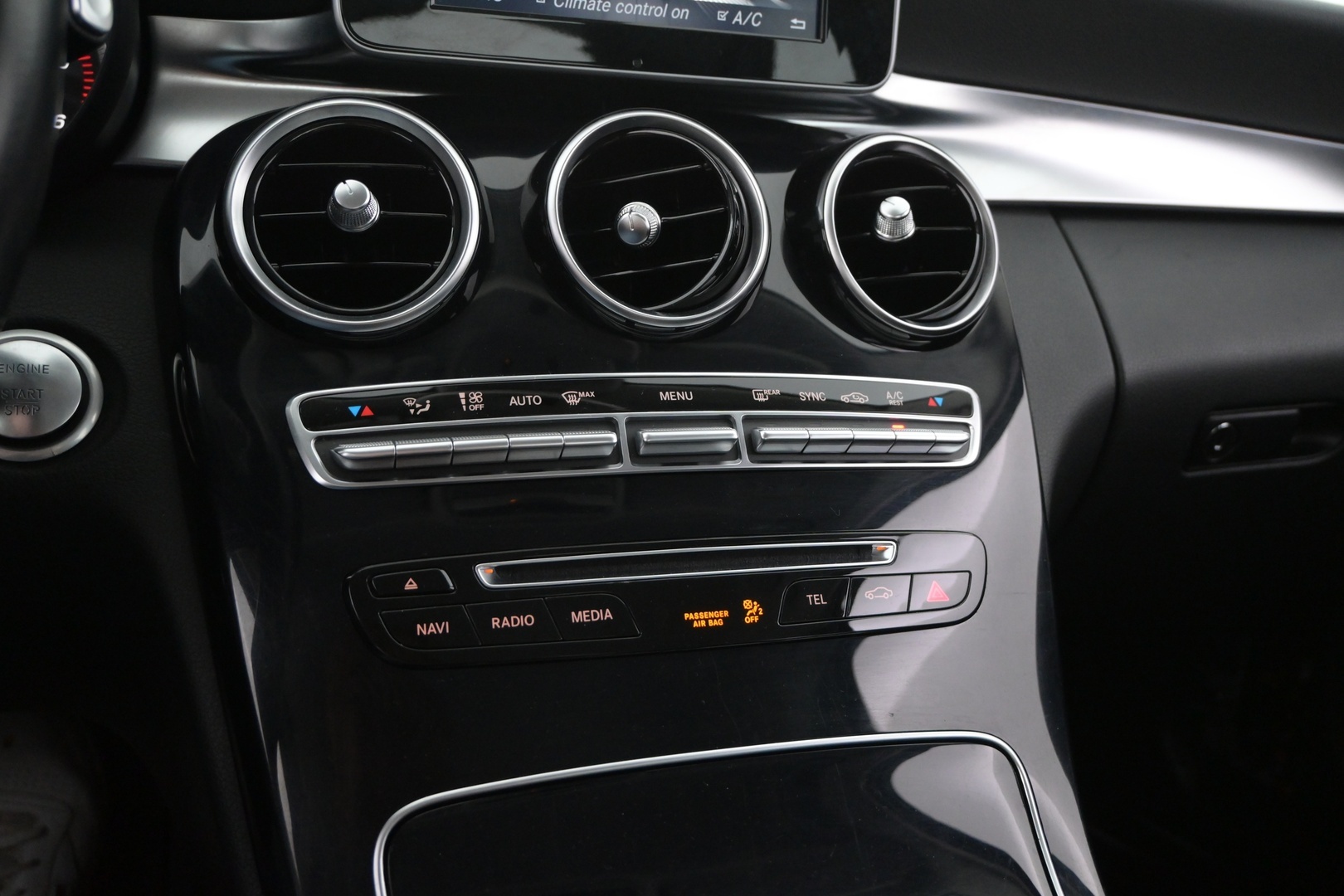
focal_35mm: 31
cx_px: 672
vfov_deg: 42.6
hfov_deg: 60.7
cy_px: 448
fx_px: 1148
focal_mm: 20.5
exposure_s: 1/40
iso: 2500
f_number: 3.8
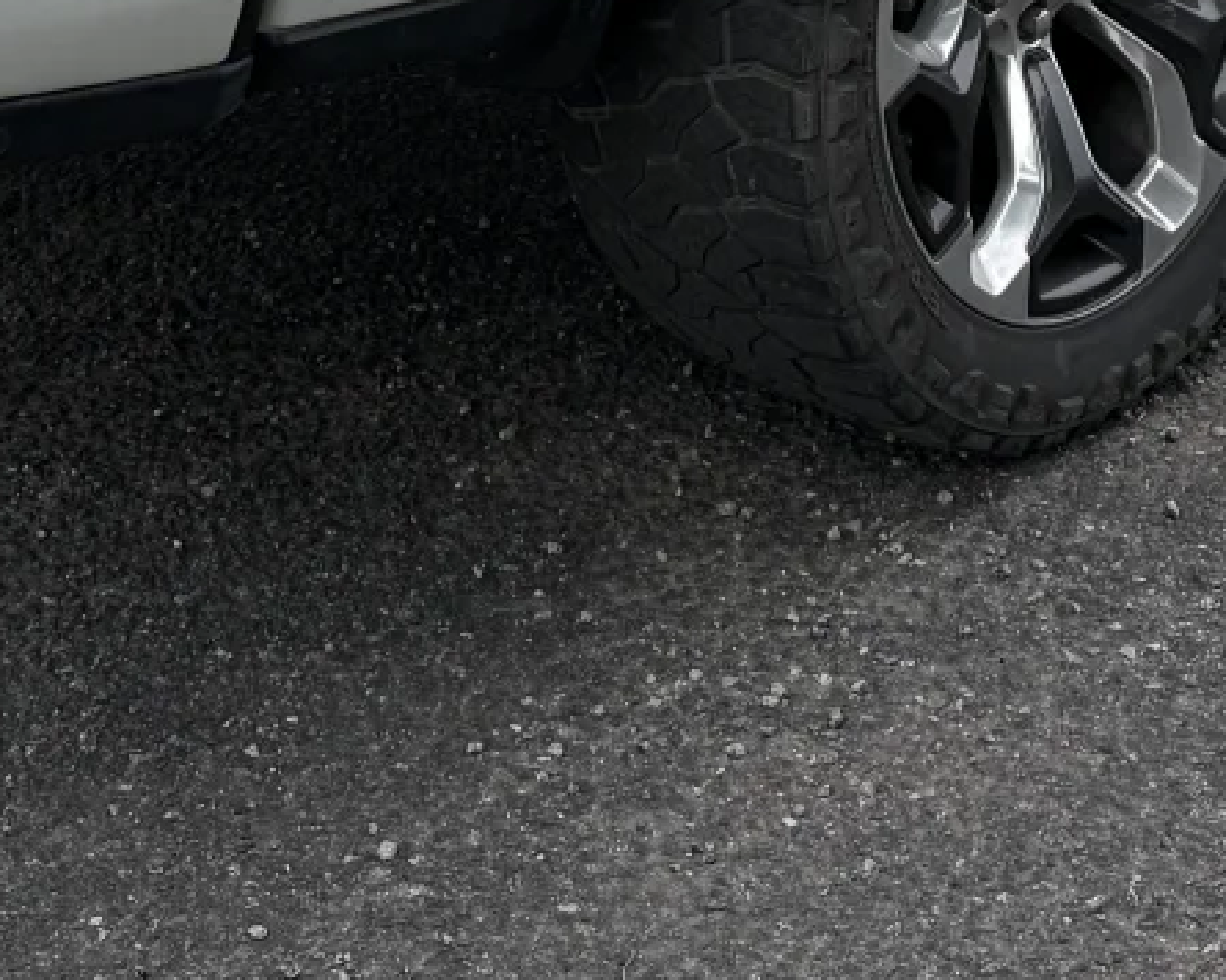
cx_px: 725
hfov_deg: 19.0
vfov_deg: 13.6
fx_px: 3665
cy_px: -790
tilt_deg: -7.7
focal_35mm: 101
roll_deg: +0.0
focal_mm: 6.76
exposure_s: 1/1250
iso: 80
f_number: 1.78
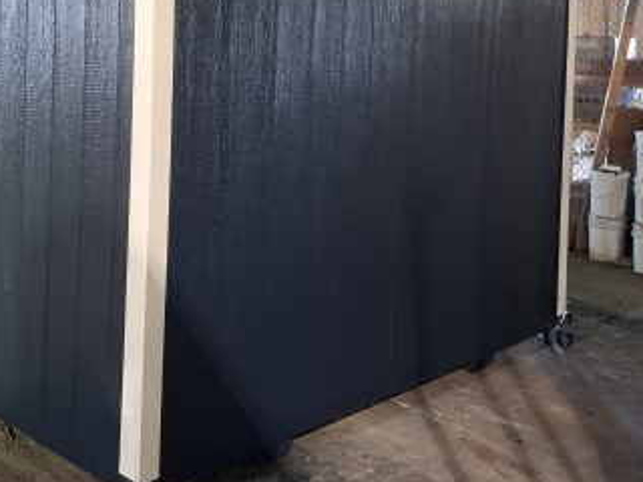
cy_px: 70
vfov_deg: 30.4
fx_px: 854
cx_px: 245
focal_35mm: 46
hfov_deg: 41.0
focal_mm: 5.54
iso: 320
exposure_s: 1/30
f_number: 1.8
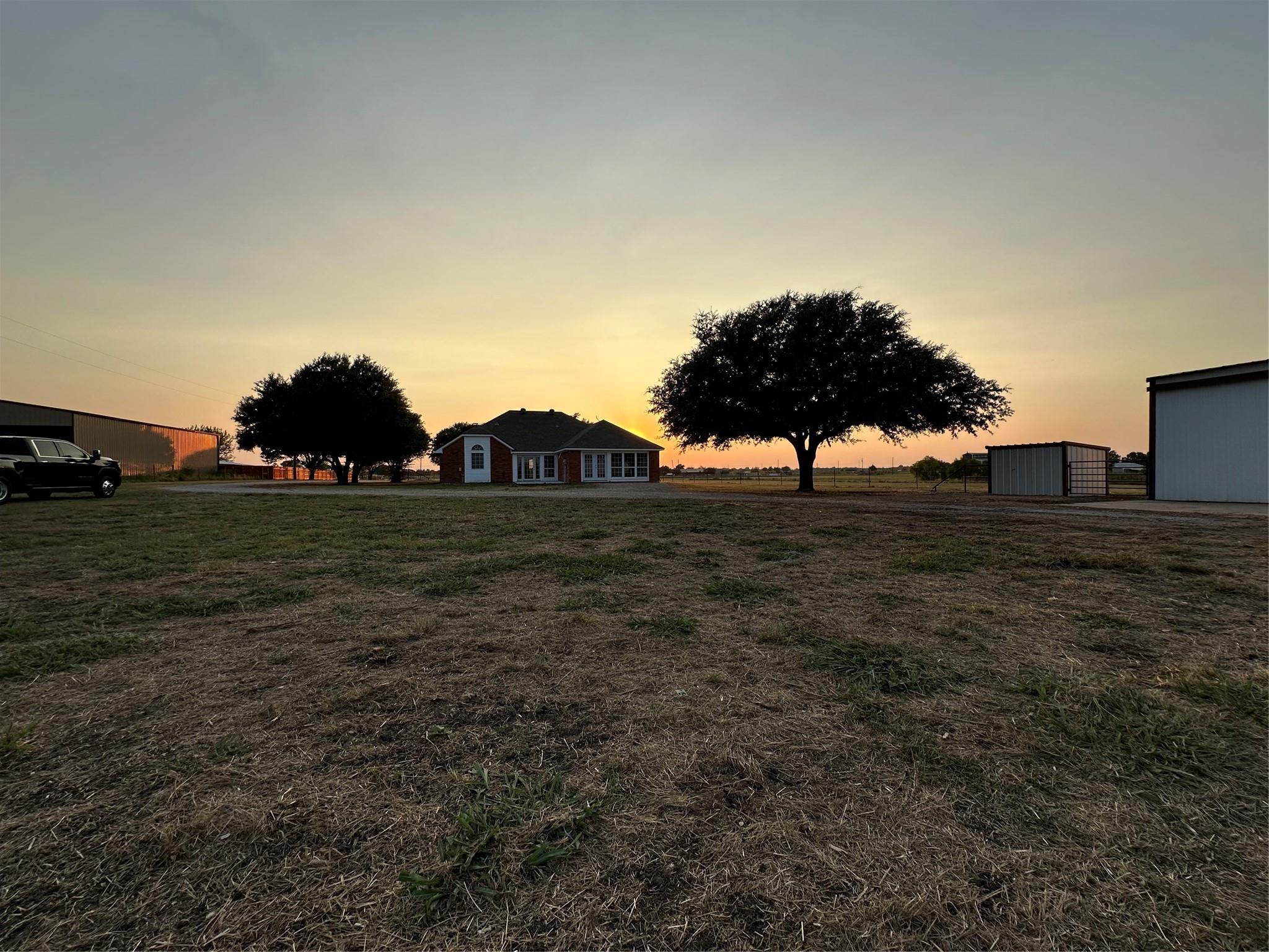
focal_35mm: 14
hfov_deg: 102.1
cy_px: 476
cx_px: 634
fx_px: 513
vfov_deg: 85.7
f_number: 2.2
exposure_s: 1/779
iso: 40
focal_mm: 2.22
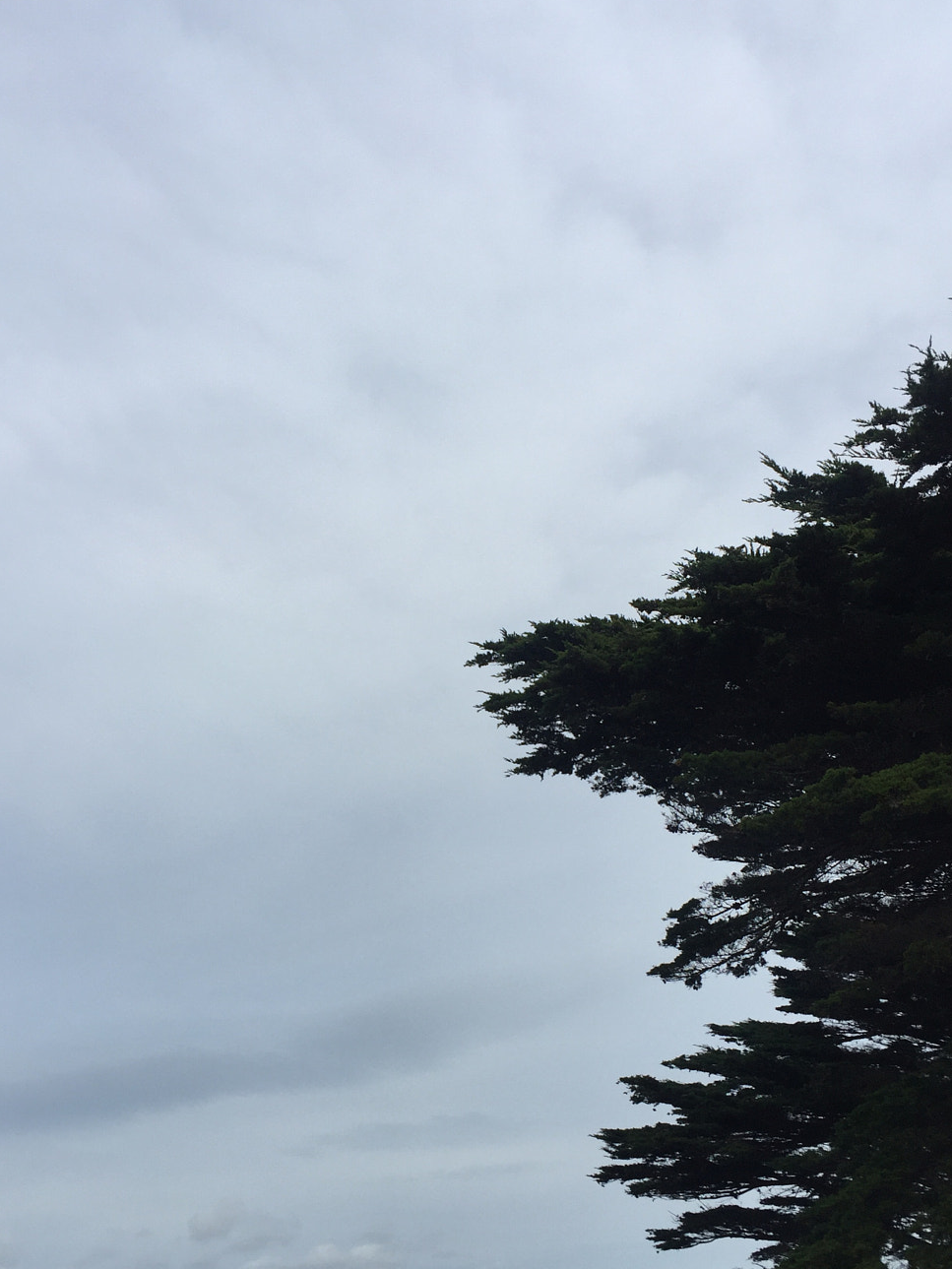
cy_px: 757
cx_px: 485
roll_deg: +2.0
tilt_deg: +25.8
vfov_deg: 51.0
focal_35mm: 36
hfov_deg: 39.7
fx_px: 1320
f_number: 2.2
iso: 32
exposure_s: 1/2825
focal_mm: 4.15
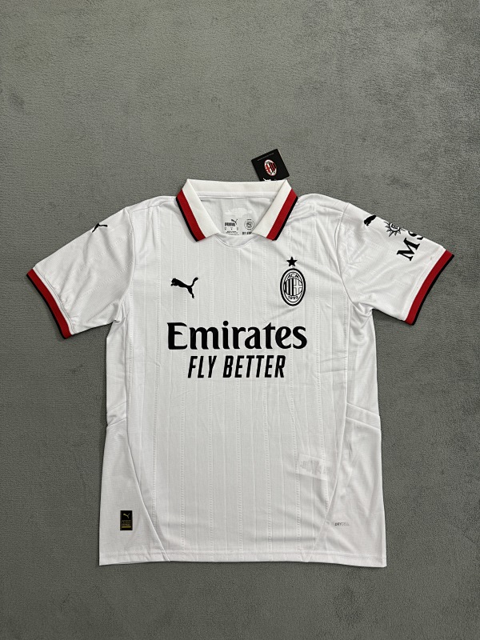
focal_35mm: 24
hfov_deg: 56.8
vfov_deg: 71.6
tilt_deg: -81.3
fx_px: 444
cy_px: 320
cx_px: 240
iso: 125
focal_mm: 6.76
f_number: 1.78
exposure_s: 1/50
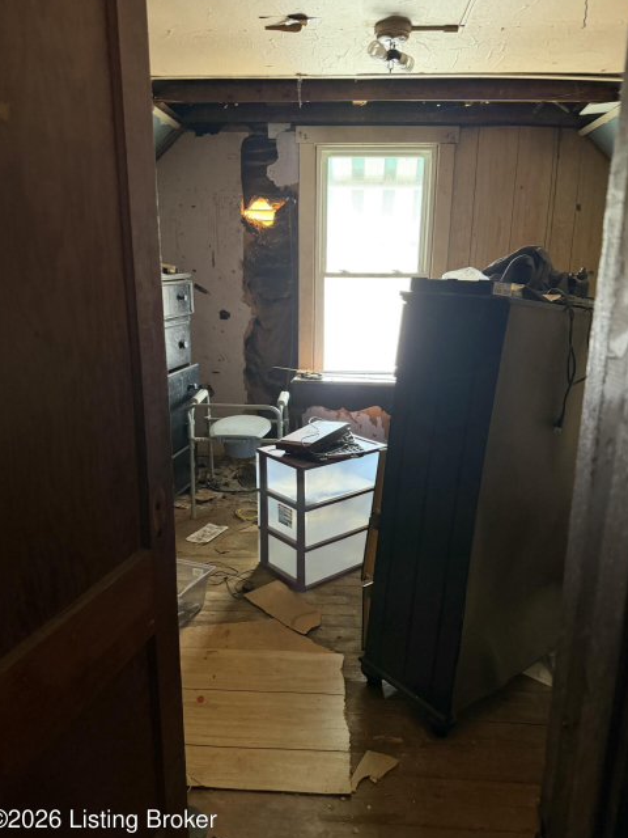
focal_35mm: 25
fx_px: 605
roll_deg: -0.3
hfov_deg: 54.9
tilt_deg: -16.4
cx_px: 314
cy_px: 422
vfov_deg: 69.4
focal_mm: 6.76
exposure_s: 1/41
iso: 800
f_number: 1.78
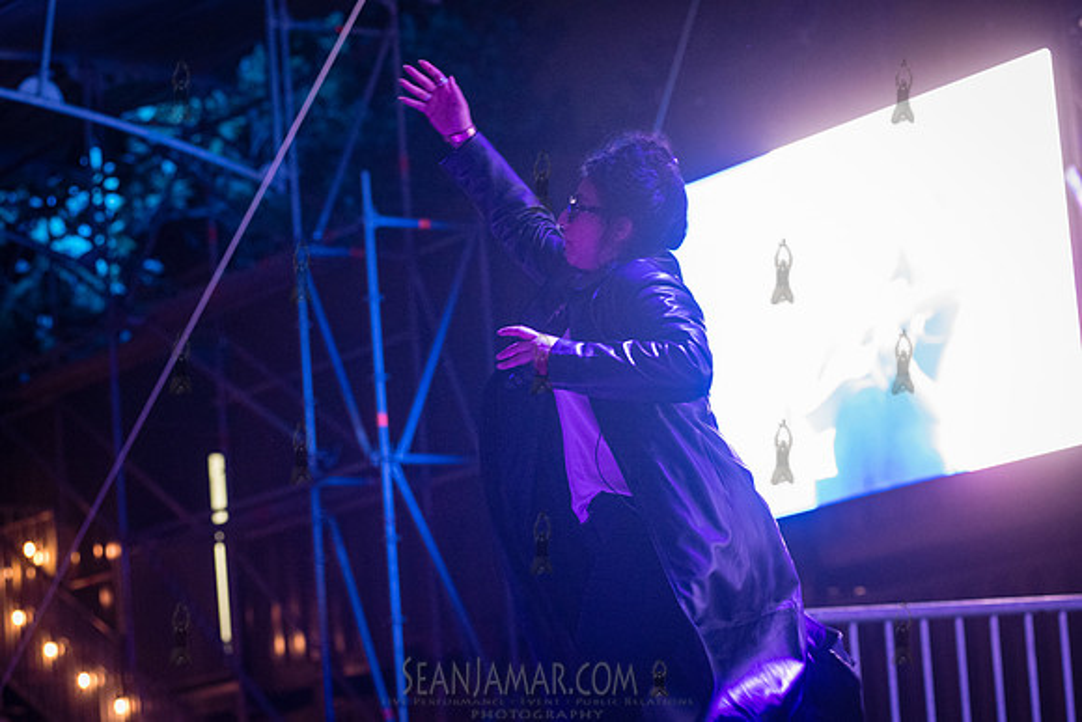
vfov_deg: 11.7
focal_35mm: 117
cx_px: 546
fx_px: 3523
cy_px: 423
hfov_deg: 17.5
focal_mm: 100
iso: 5000
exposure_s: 1/125
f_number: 4
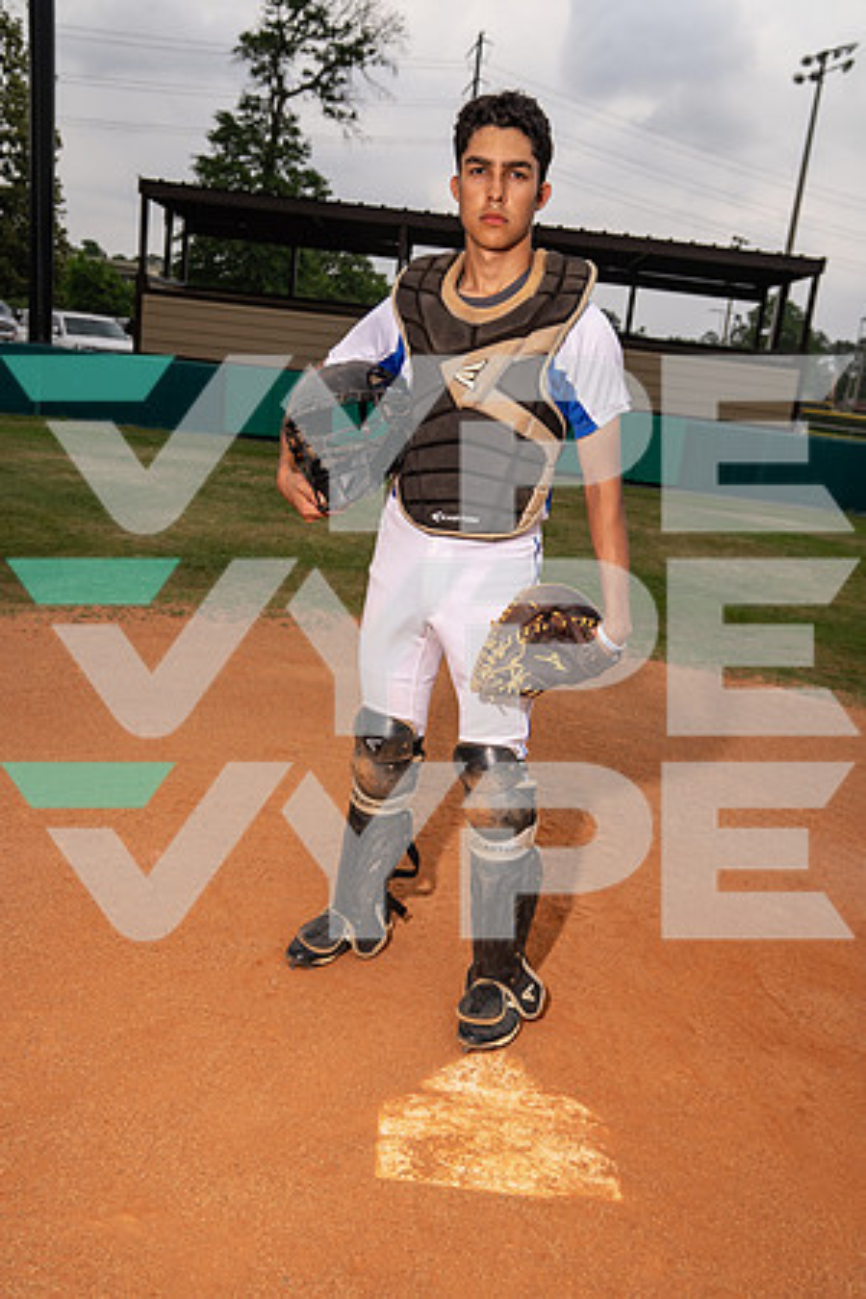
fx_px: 1082
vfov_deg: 61.9
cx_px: 433
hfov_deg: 43.6
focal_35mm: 30
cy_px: 650
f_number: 4.5
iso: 160
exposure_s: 1/400
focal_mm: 30
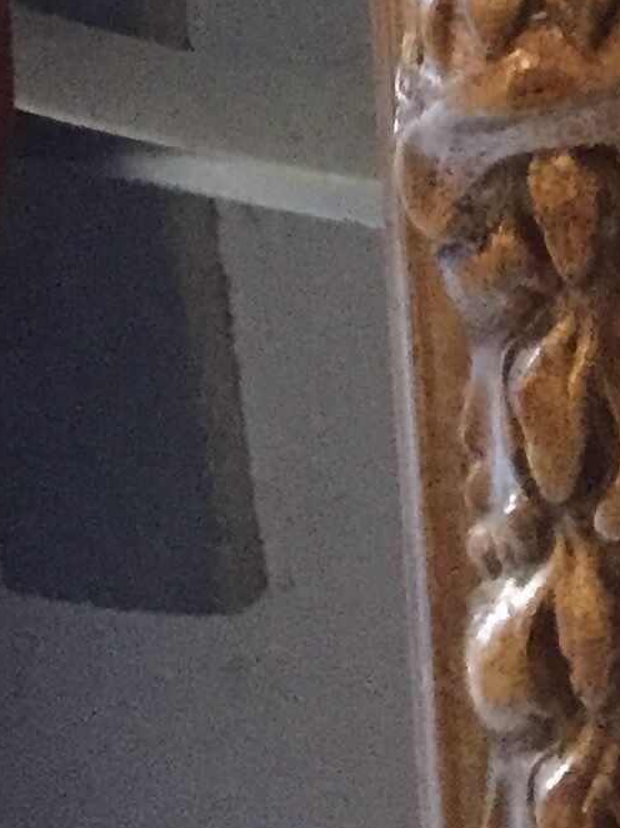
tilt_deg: -21.2
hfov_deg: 9.3
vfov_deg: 12.0
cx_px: 1456
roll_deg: -2.1
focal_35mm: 143
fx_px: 3417
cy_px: -924
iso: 640
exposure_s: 1/17
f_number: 2.2
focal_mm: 4.15
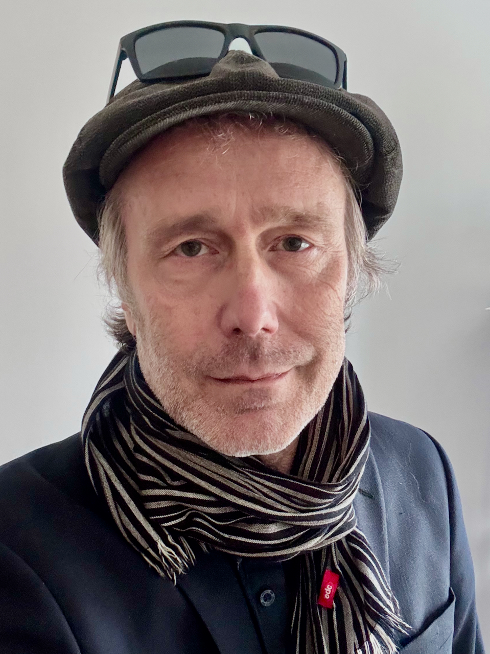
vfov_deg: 60.0
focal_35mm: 30
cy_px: 327
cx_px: 245
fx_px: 567
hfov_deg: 46.8
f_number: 1.9
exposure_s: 1/42
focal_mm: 2.69
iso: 320
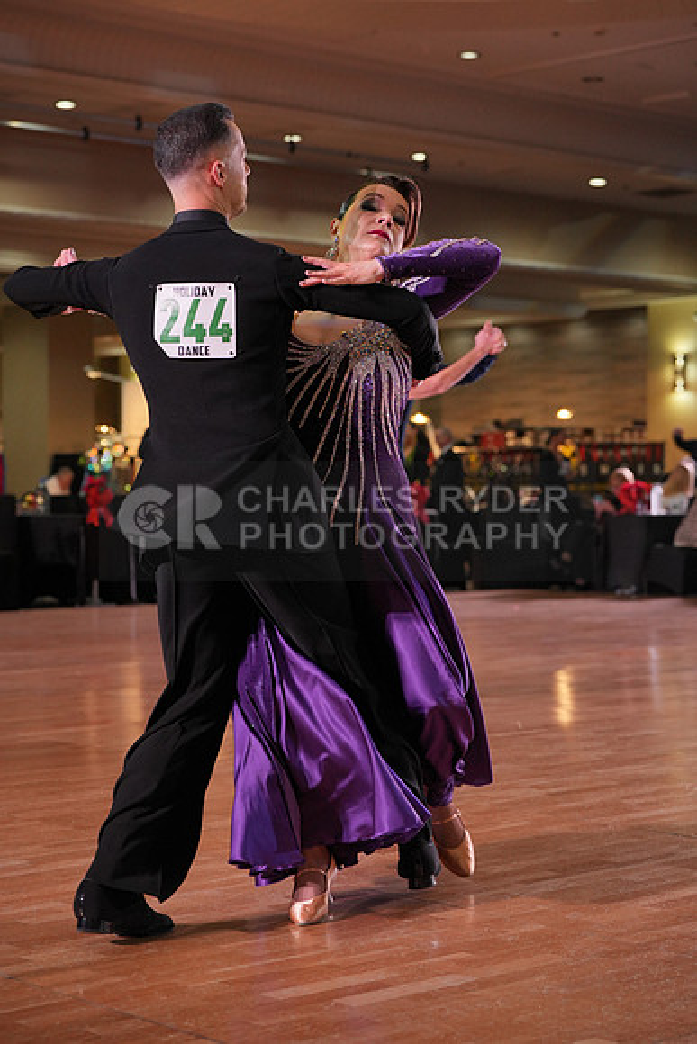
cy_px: 522
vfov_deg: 28.8
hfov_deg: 19.5
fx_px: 2032
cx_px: 348
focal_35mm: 70
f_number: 4
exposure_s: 1/500
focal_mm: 70
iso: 1600
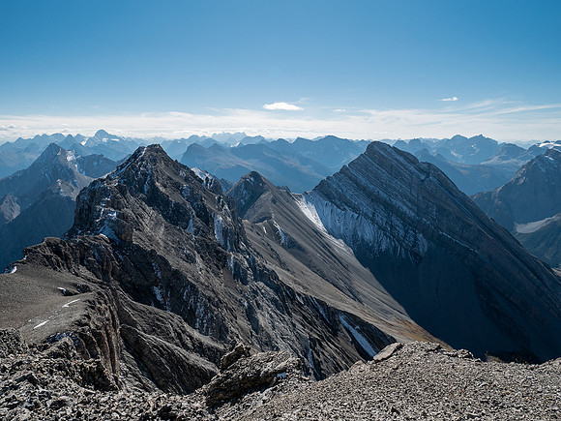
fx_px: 394
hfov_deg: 70.9
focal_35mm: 24
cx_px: 280
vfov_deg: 56.2
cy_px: 210
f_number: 8
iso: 200
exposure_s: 1/500
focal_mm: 12
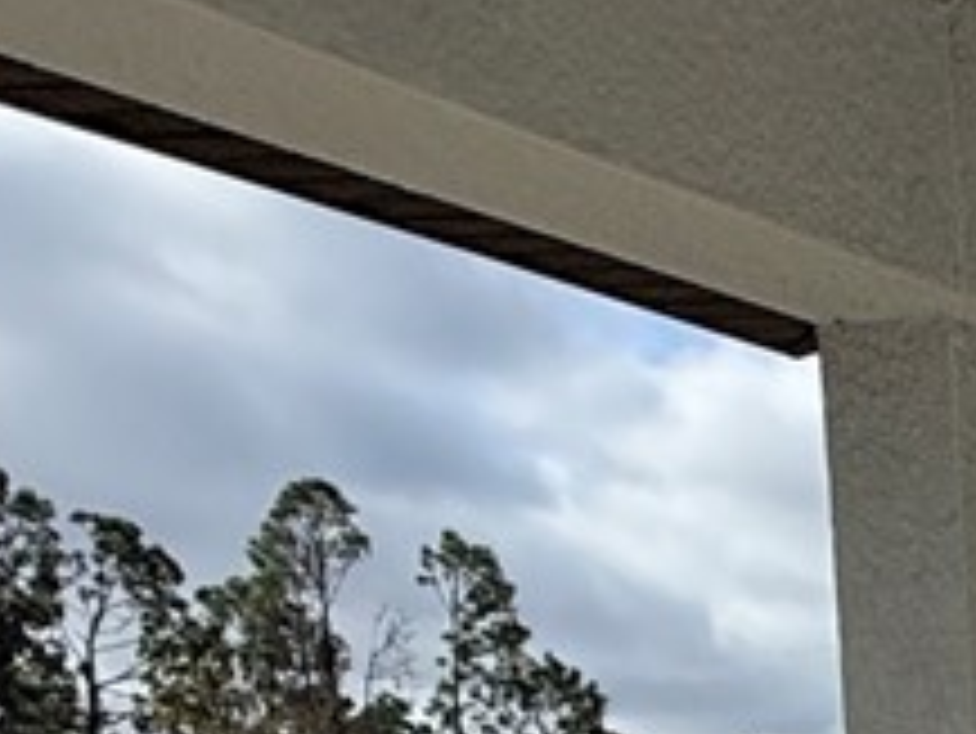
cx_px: 1376
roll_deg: +2.9
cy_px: 1720
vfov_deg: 11.9
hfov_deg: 17.5
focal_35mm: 103
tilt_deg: -15.2
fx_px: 2906
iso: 50
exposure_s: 1/2841
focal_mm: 2.22
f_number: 2.2
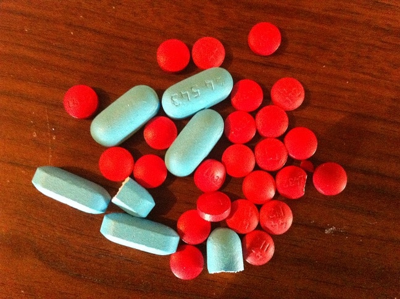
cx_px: 200
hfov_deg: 52.7
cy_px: 150
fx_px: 404
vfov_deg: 40.6
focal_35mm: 35
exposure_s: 1/15
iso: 1000
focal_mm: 3.85
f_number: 2.8
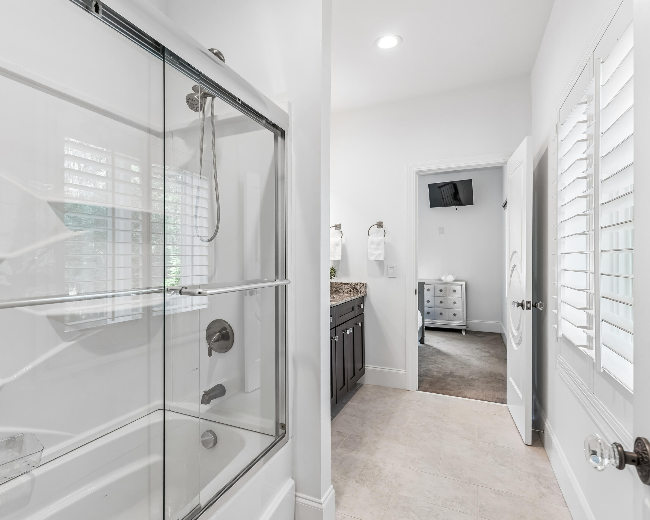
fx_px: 385
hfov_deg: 79.6
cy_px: 257
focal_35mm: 20
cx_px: 264
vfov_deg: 68.1
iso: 500
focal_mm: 17
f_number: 8
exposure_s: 1/15
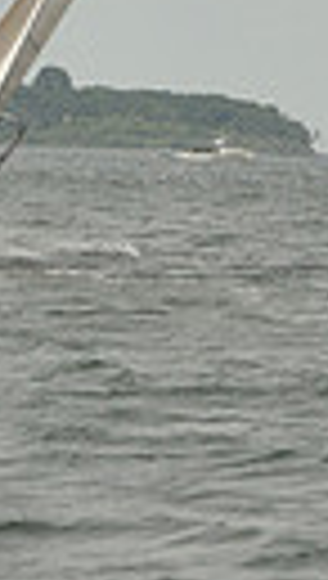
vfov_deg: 3.7
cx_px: 106
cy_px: -382
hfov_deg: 2.1
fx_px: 8819
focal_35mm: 573
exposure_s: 1/3200
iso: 400
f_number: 7.1
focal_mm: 122
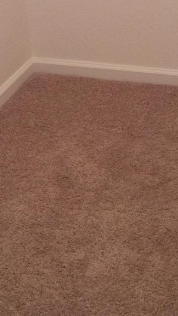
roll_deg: +5.1
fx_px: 697
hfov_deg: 14.5
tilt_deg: -14.1
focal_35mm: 83
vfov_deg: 23.8
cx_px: 66
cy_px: -44
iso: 64
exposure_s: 1/15
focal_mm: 4.15
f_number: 2.2
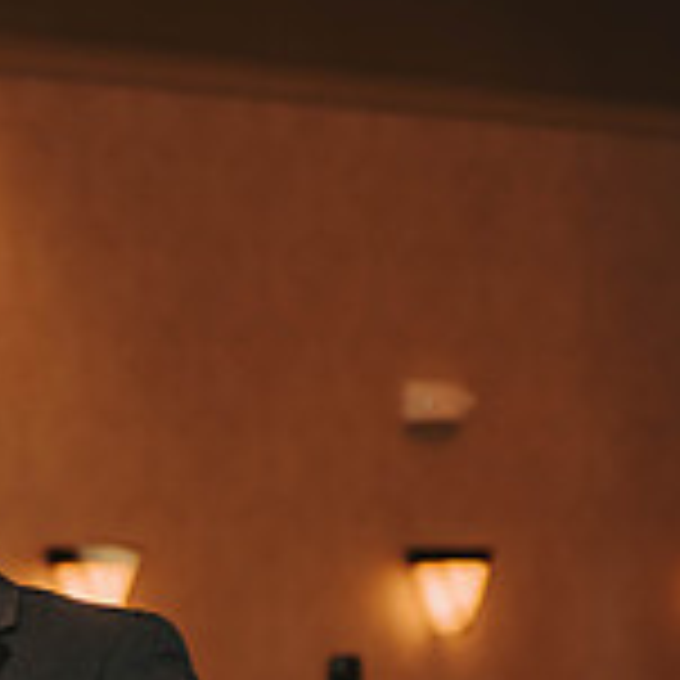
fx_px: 4712
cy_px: 777
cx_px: -135
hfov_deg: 8.2
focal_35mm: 212
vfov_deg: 8.2
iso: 500
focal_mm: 65
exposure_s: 1/60
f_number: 2.8
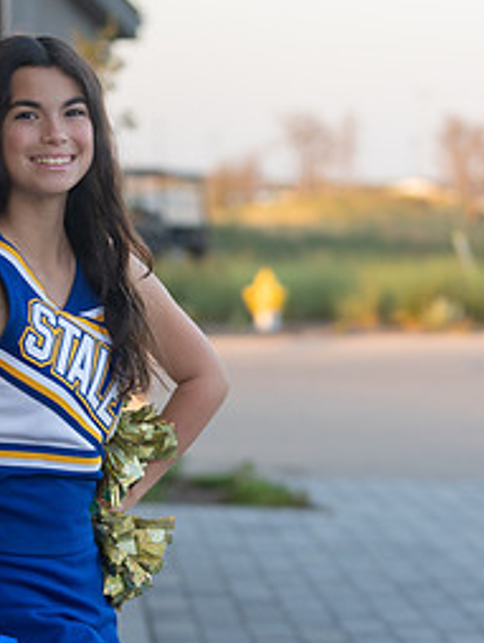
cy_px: 358
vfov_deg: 12.5
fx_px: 2941
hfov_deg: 9.4
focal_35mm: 158
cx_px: 61
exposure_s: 1/320
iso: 320
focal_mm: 70
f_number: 2.8
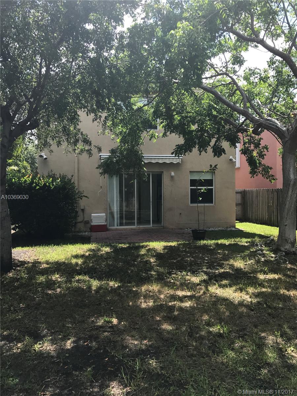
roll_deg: +0.4
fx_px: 320
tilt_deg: +0.6
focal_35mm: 28
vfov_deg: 63.4
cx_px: 148
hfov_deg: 49.7
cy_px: 198
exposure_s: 1/725
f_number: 1.8
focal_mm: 3.99
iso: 20
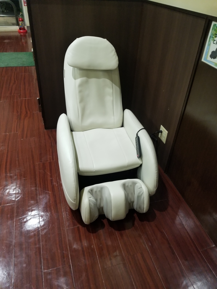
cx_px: 108
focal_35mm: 26
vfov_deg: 67.3
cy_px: 144
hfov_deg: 53.1
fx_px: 217
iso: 200
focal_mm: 4.25
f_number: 1.7
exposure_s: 1/100
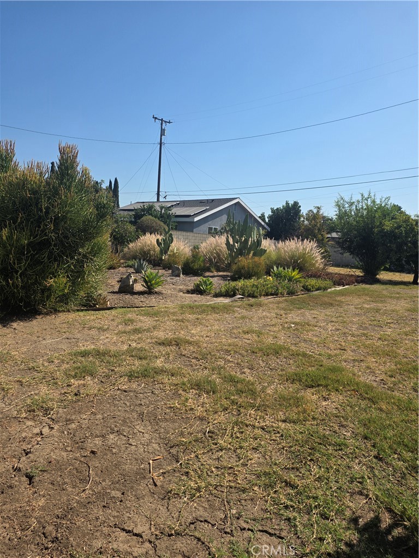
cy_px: 279
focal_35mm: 23
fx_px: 371
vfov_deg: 73.9
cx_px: 210
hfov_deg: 58.9
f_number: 1.7
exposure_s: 1/6574
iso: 80
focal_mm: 6.3
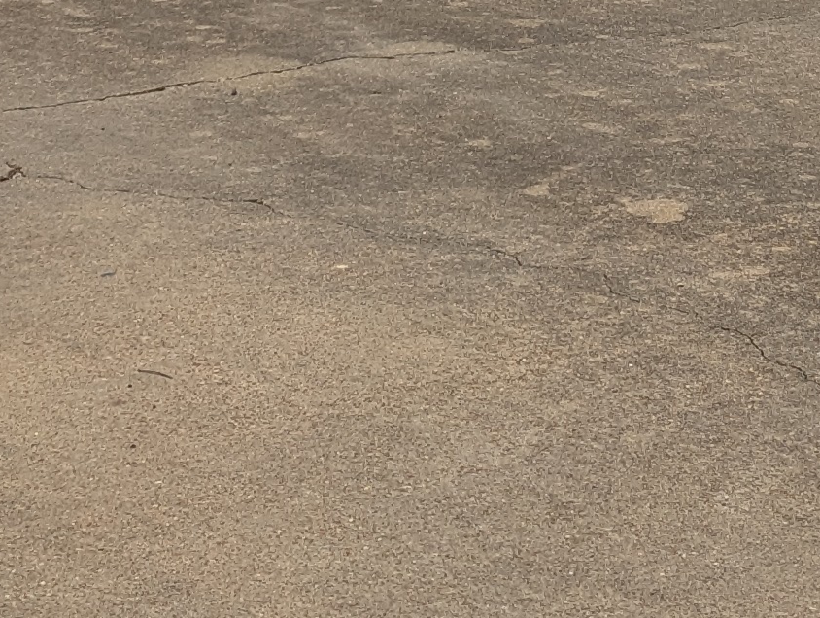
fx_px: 2753
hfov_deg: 15.8
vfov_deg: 11.0
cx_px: 1151
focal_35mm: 116
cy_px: -812
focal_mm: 6.81
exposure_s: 1/593
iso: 44
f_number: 1.85
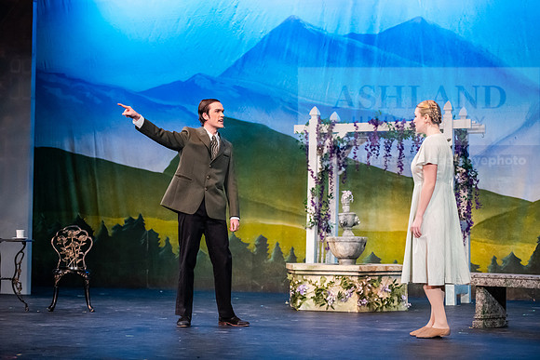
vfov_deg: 16.7
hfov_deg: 24.8
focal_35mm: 82
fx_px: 1230
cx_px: 270
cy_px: 180
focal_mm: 82
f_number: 3.2
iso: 4000
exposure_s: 1/250
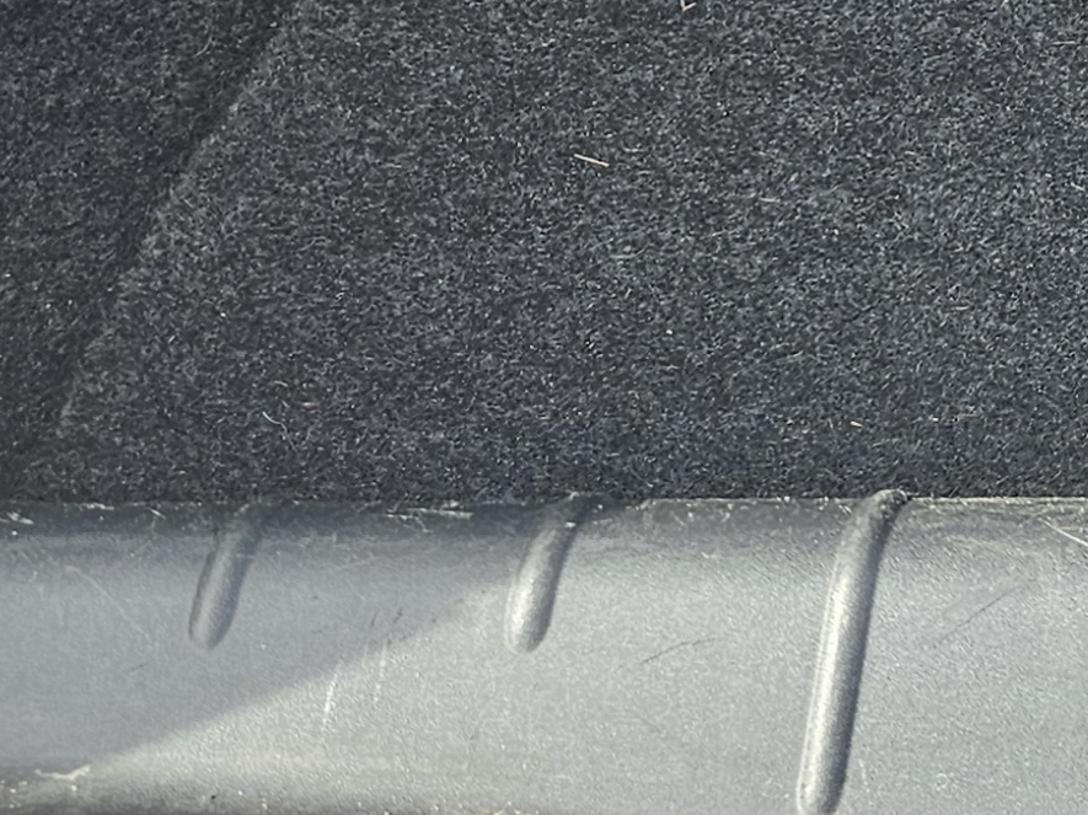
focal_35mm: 104
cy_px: -143
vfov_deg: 13.8
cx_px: 1752
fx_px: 3267
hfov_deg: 16.7
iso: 40
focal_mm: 5.4
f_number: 1.8
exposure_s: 1/230
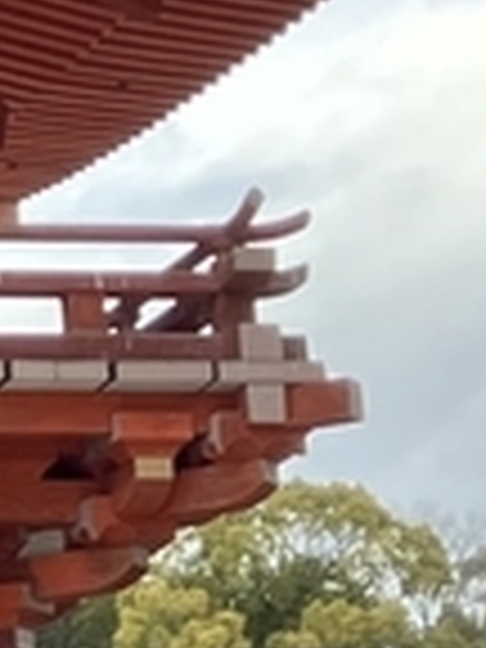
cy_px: 266
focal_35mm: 233
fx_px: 4362
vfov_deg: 8.5
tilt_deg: +13.7
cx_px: -1174
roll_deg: +0.0
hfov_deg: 5.8
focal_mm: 3.99
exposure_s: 1/165
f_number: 1.8
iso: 32
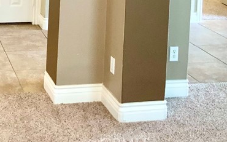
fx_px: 526
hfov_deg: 24.0
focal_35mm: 85
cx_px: 48
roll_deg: -2.9
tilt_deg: -2.3
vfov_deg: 14.2
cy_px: -84
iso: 100
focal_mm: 3
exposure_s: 1/60
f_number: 1.8
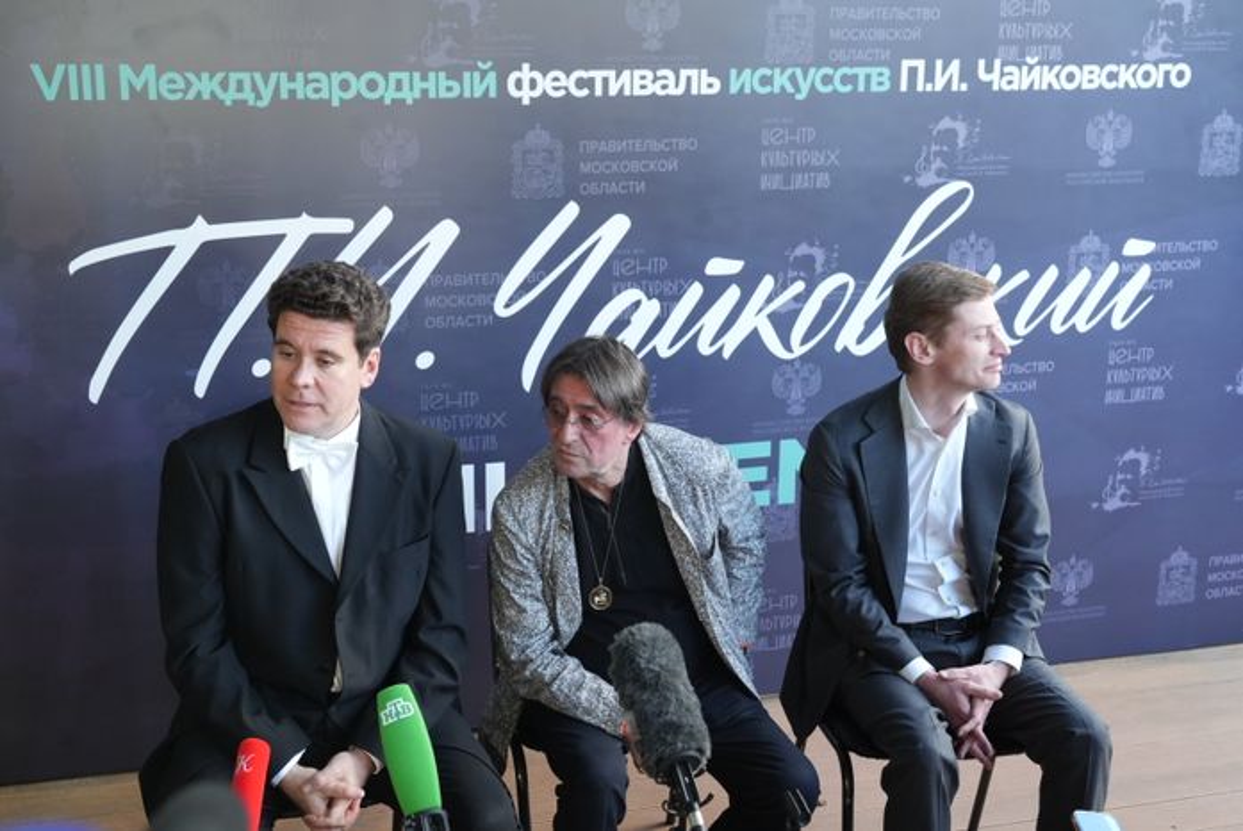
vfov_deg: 28.7
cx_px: 622
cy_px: 416
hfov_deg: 41.9
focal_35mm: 47
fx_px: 1624
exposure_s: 1/200
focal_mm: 47
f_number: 5.6
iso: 3200
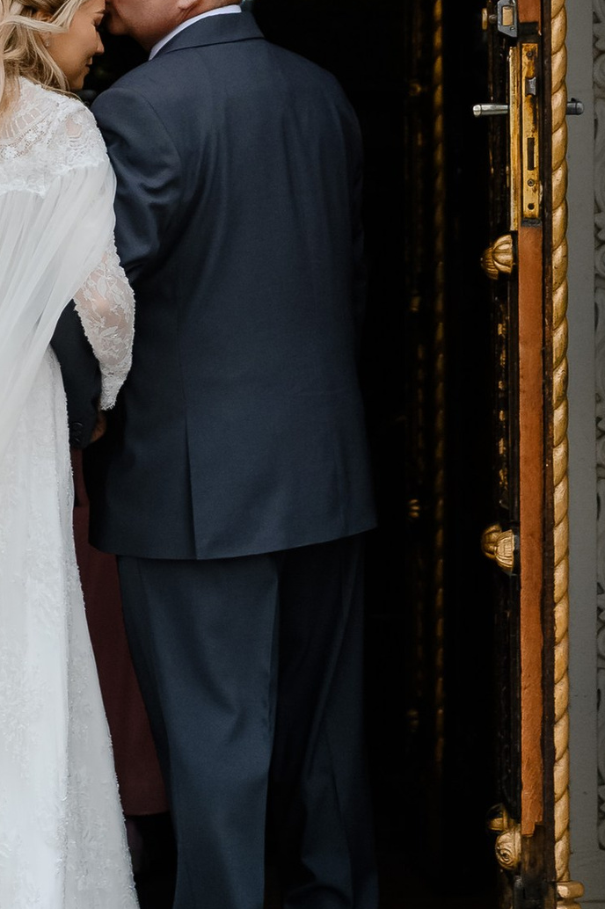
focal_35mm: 186
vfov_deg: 10.7
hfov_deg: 7.4
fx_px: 4695
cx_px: 64
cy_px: -391
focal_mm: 50
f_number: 2.8
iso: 250
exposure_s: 1/5000
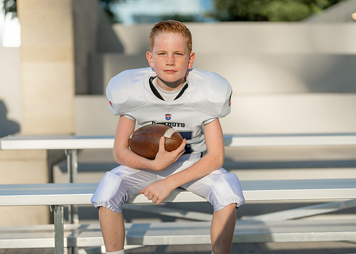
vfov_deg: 25.2
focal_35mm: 56
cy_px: 134
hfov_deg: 34.8
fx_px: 569
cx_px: 176
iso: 100
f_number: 1.2
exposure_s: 1/4000
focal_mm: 50
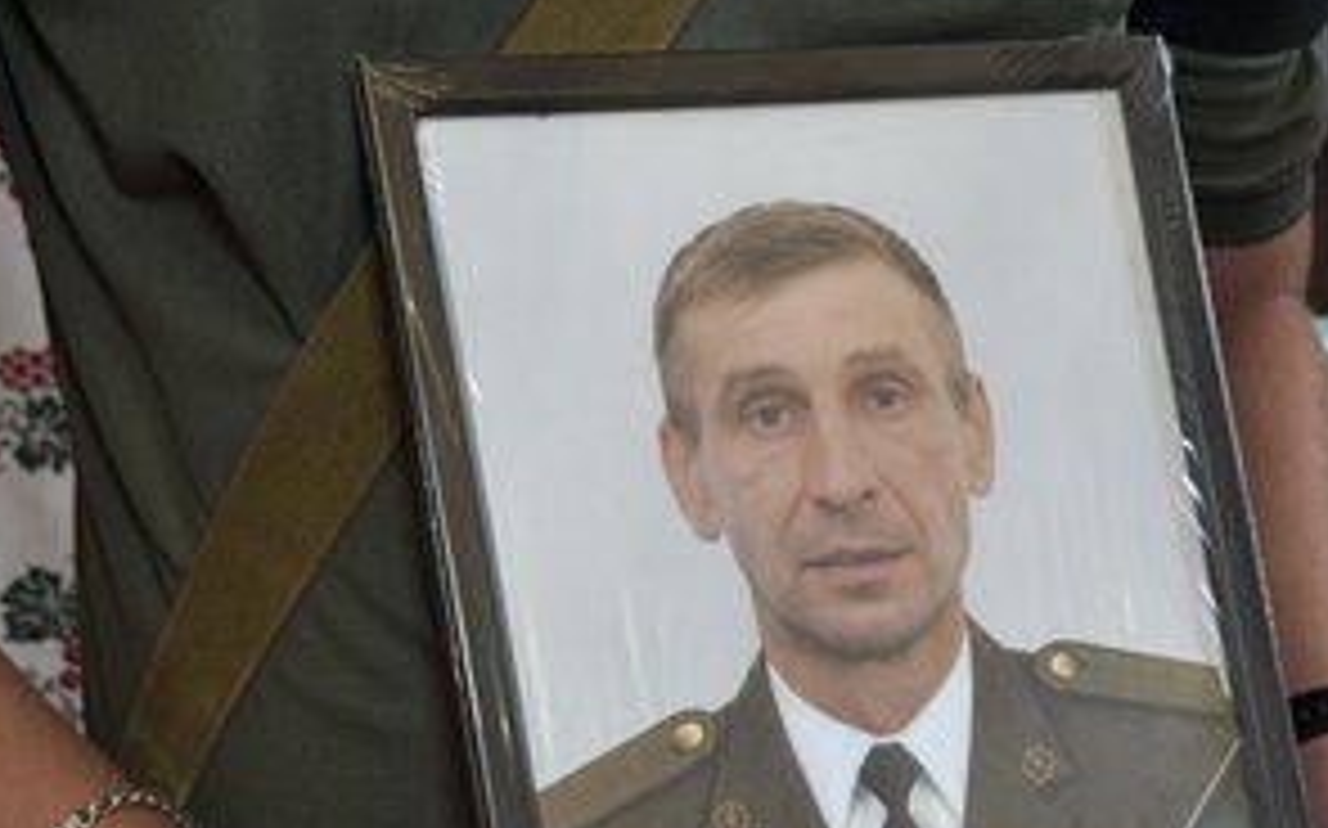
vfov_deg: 18.7
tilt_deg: -23.6
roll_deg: -1.4
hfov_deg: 29.7
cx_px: 806
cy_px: 652
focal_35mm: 69
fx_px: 2496
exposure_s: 1/60
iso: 125
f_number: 1.78
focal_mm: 6.76
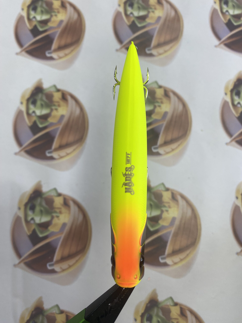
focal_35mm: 26
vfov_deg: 67.3
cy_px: 162
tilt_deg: -82.4
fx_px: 242
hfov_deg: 53.1
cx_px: 121
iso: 64
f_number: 1.8
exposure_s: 1/120
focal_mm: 4.25
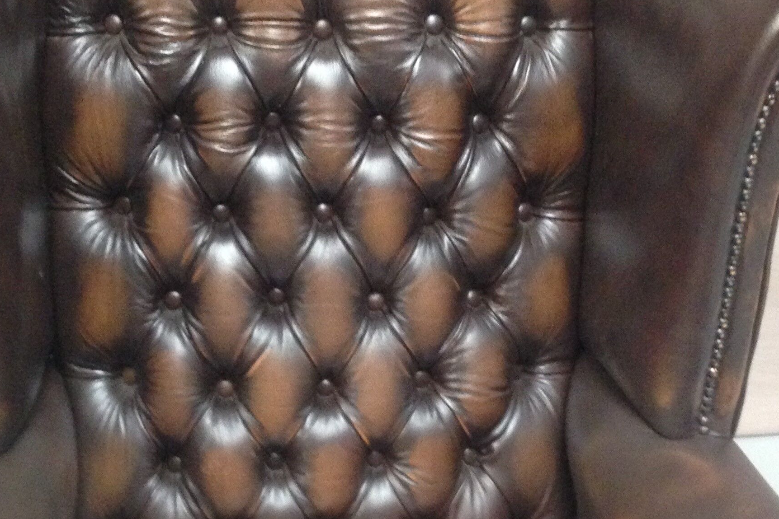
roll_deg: -1.7
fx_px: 1407
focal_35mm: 65
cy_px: 339
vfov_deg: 20.9
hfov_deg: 30.9
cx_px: 327
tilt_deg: -27.7
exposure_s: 1/15
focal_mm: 4.12
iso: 400
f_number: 2.4
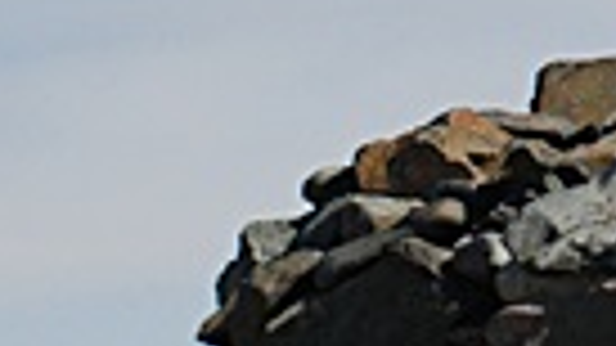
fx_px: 7496
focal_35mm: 459
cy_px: -139
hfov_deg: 4.6
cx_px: 1628
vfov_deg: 2.6
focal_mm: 50
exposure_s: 1/2000
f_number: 5.6
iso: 400
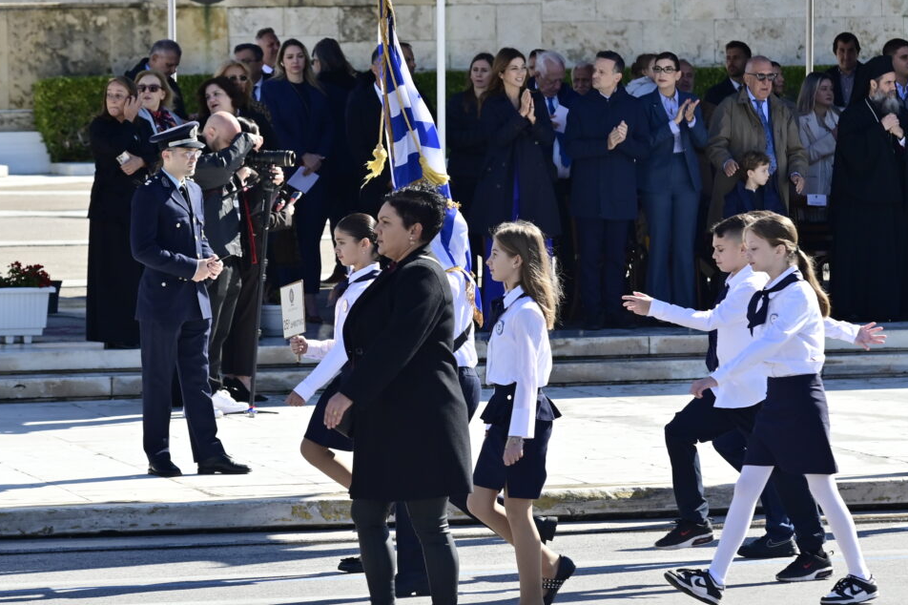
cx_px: 466
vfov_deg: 6.0
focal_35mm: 227
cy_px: 284
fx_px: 5723
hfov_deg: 9.1
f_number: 6.3
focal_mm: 120
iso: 320
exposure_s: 1/800
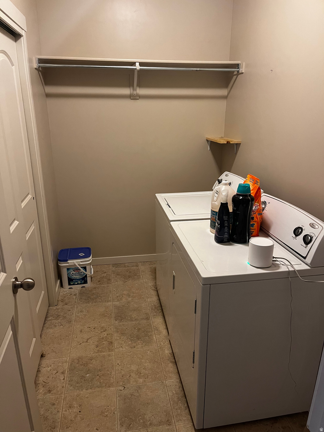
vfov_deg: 67.3
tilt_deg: -18.6
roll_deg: +0.0
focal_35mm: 26
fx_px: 324
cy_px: 216
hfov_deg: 53.1
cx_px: 162
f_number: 1.6
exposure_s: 1/60
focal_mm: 5.1
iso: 320
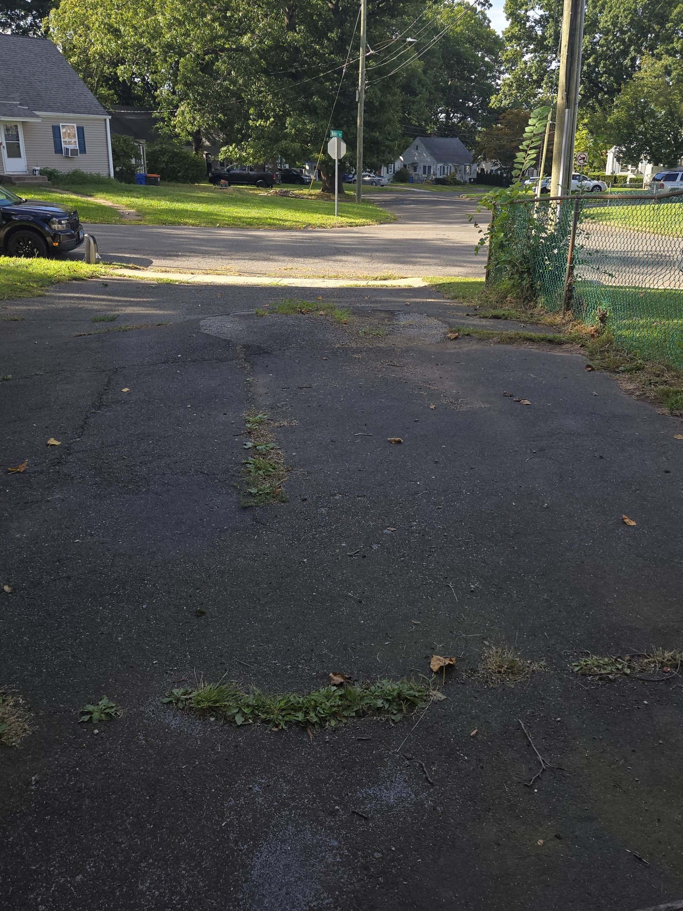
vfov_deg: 58.3
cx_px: 401
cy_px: 416
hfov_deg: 45.3
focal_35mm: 31
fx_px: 815
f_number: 1.8
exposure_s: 1/574
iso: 25
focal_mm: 5.4
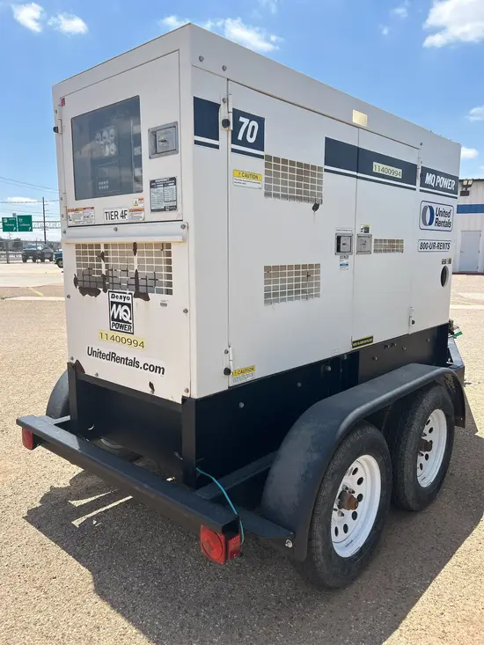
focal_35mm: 26
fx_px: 485
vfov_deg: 67.3
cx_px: 242
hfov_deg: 53.1
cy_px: 322
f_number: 1.5
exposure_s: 1/3571
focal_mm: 5.7
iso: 50
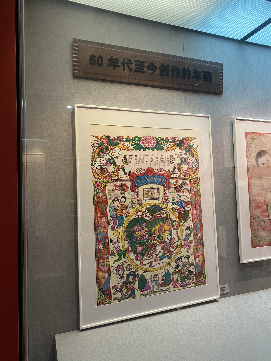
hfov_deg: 53.1
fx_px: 271
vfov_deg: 67.3
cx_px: 136
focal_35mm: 26
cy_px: 180
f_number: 1.8
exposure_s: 1/50
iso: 250
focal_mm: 4.25
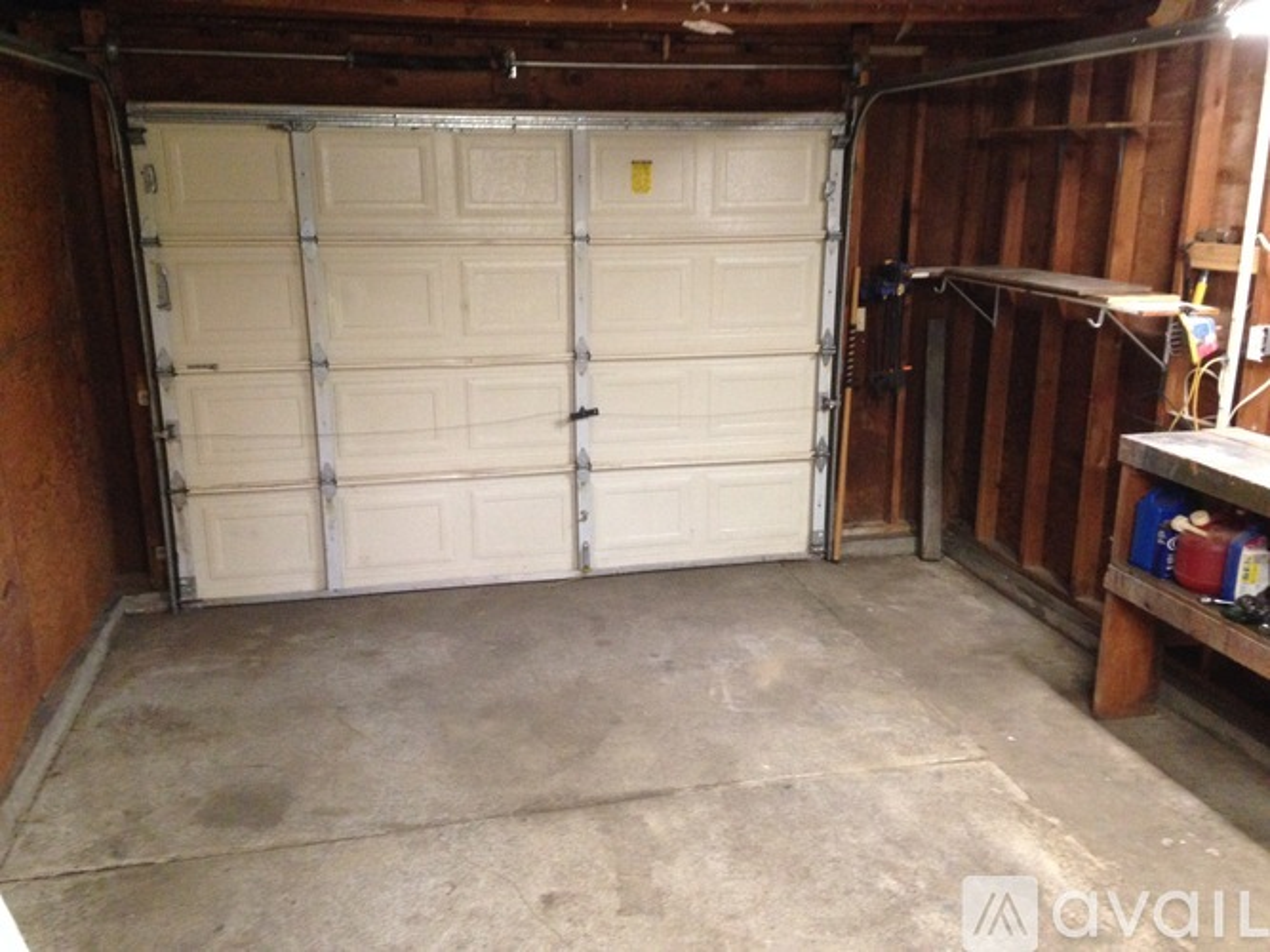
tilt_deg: -16.3
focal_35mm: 33
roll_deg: +0.3
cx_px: 635
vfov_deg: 42.9
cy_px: 476
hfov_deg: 55.4
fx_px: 1210
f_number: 2.4
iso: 400
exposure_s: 1/20
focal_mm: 4.12
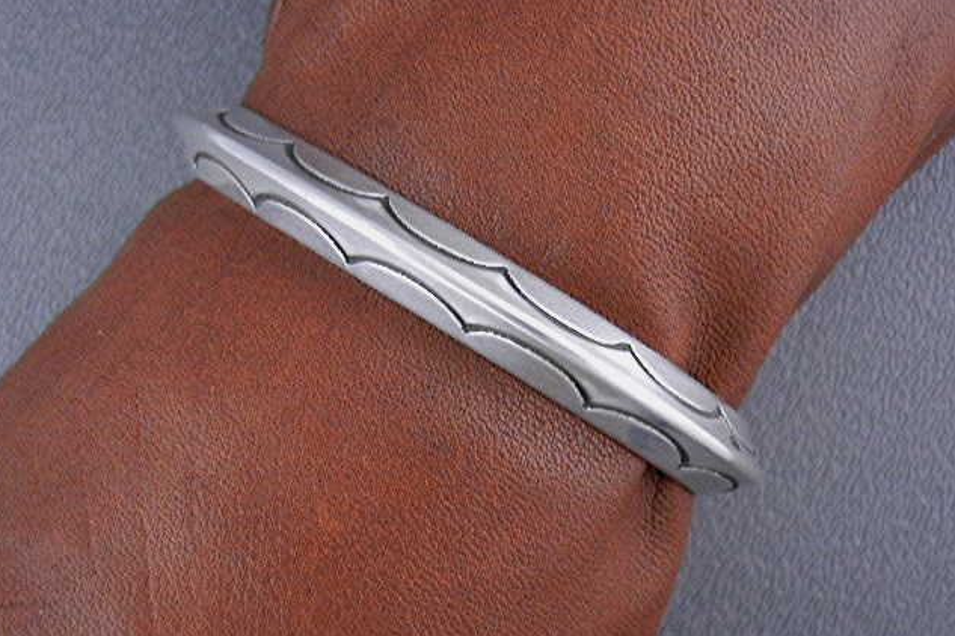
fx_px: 1645
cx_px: 474
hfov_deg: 32.4
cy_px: 326
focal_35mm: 62
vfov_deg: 21.9
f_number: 4
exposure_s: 1/2.4
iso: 200
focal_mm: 10.6
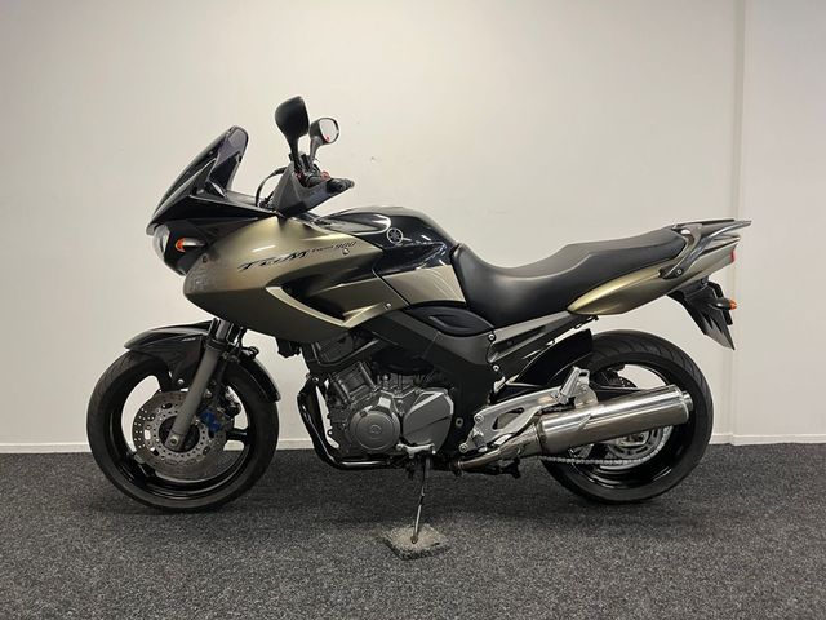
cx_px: 413
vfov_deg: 53.1
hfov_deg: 67.3
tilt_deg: -5.1
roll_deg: +0.7
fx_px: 620
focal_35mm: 26
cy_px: 310
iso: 160
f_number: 1.6
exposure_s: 1/50
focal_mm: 5.1
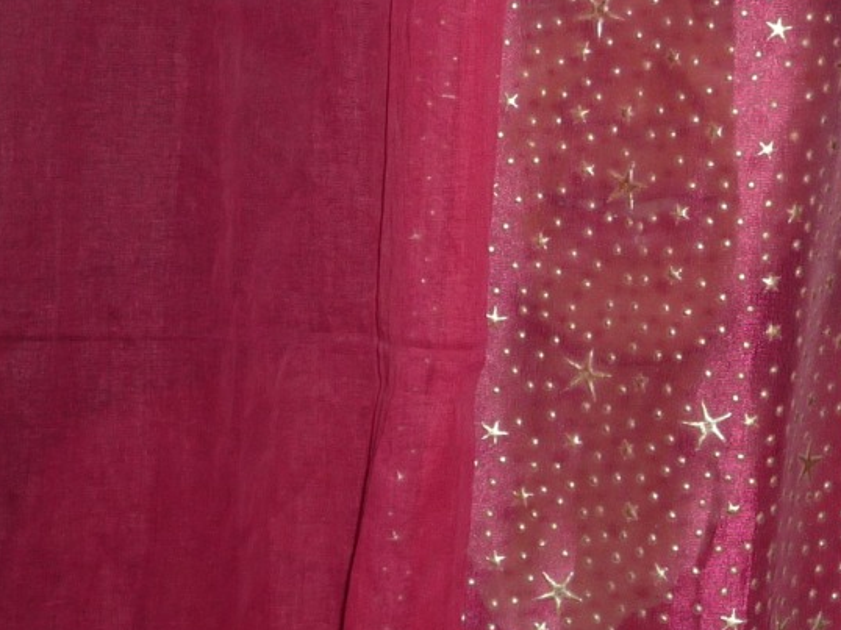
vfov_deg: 15.3
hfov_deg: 19.8
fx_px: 2331
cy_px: 177
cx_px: 844
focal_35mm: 96
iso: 100
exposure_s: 1/30
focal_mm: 6.3
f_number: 3.8
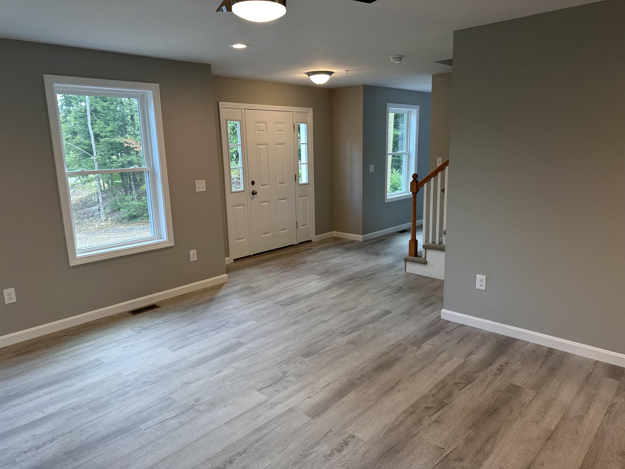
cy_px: 234
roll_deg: +0.2
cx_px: 312
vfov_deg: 56.8
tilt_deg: -9.7
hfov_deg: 71.6
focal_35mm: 24
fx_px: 433
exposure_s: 1/120
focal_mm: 6.86
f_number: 1.78
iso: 160
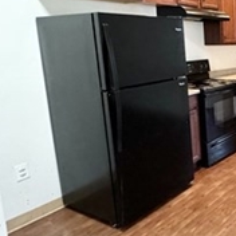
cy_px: 76
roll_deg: +0.2
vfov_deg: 45.2
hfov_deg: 34.4
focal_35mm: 36
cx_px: 298
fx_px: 278
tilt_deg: -8.4
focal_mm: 2.22
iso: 320
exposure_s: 1/60
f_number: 2.2
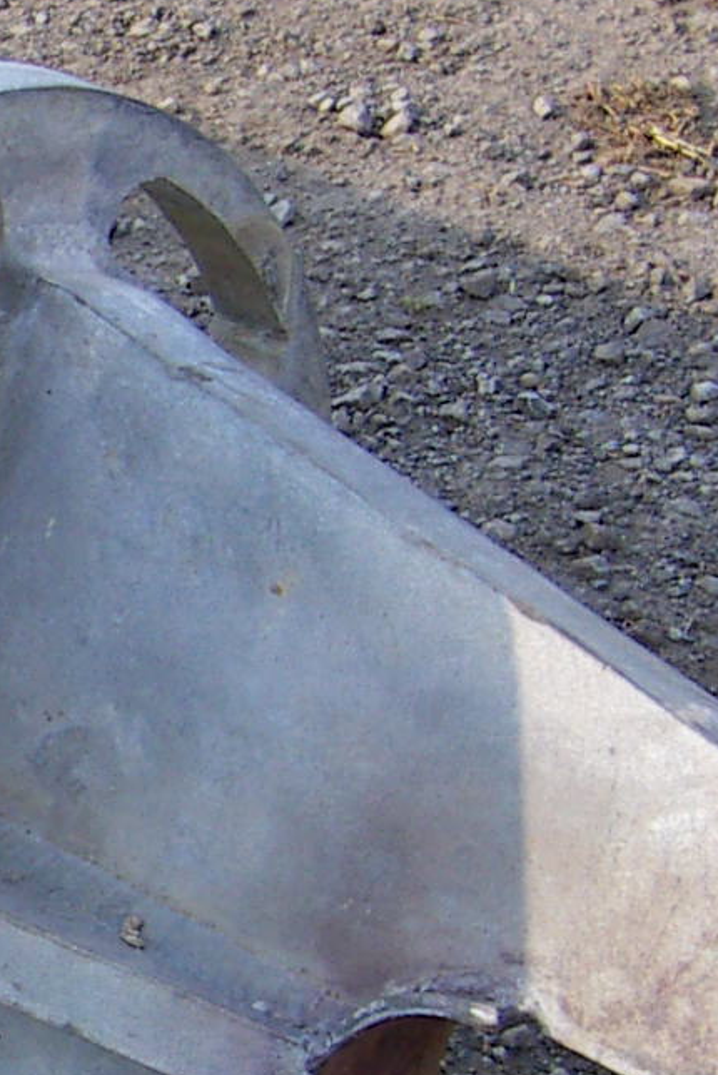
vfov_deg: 17.1
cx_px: -417
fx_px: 3556
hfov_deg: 11.0
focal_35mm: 119
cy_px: 776
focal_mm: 4.7
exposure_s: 1/500
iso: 50
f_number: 2.8
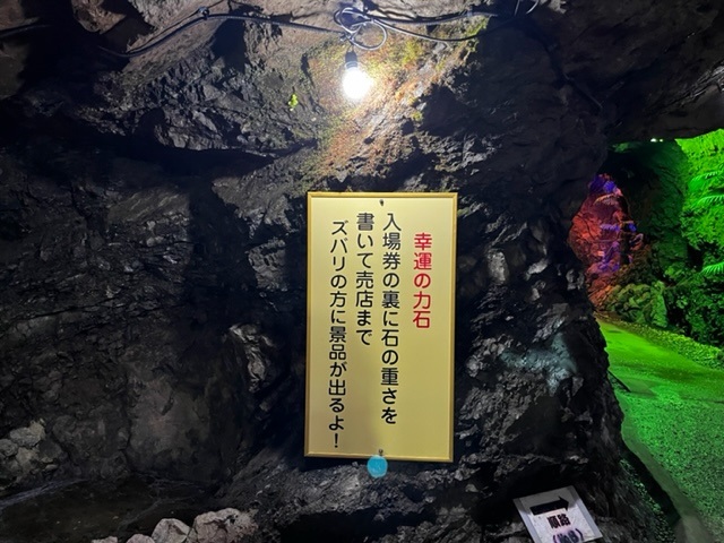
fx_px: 544
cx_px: 362
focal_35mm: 26
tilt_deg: -3.0
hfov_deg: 67.3
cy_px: 272
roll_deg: -2.0
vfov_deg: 53.1
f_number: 1.6
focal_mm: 5.1
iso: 500
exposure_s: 1/40
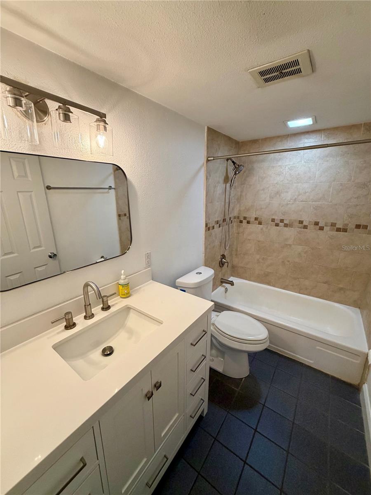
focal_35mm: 14
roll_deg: -0.1
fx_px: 200
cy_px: 248
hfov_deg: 85.7
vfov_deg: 102.1
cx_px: 186
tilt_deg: -16.4
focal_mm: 2.22
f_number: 2.2
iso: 250
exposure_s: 1/120
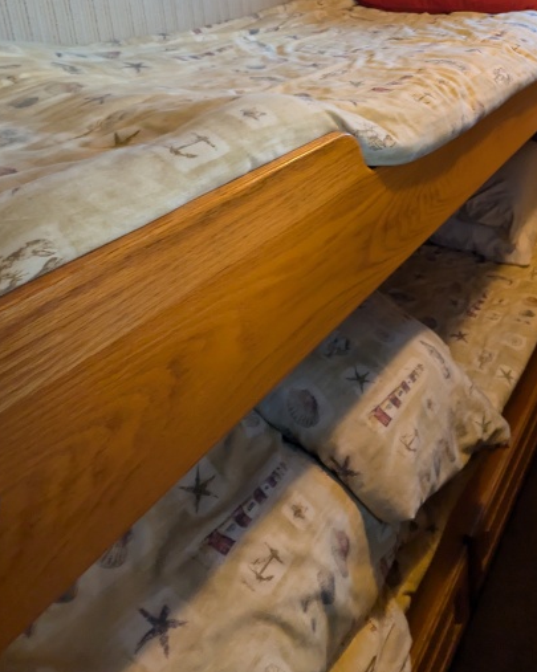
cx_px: 408
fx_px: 497
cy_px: 135
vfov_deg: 62.4
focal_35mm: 25
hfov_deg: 53.9
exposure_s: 1/40
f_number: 1.7
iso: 83
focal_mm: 2.02
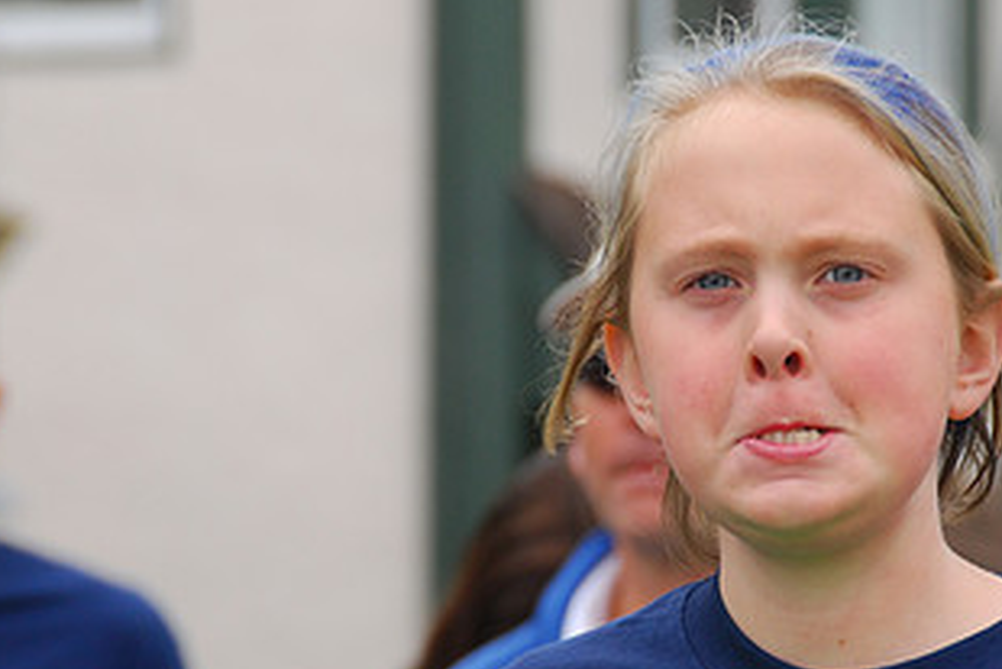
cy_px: 440
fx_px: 15649
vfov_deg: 2.4
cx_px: 711
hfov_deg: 3.7
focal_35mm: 562
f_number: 8
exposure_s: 1/180
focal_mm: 200
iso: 250
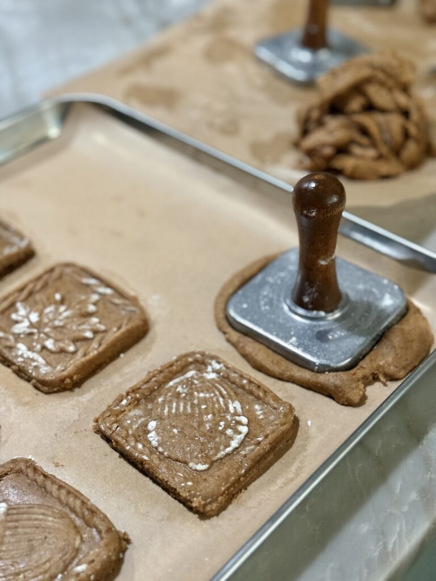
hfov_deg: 30.3
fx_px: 806
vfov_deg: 39.7
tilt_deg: -41.4
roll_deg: +0.4
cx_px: 218
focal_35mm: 48
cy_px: 290
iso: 400
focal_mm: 6.76
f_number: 1.78
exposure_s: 1/40
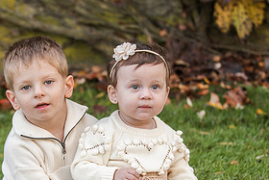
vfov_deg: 8.7
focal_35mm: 157
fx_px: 1174
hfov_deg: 13.1
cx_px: 122
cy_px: 134
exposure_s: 1/1000
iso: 800
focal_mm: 70
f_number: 3.5
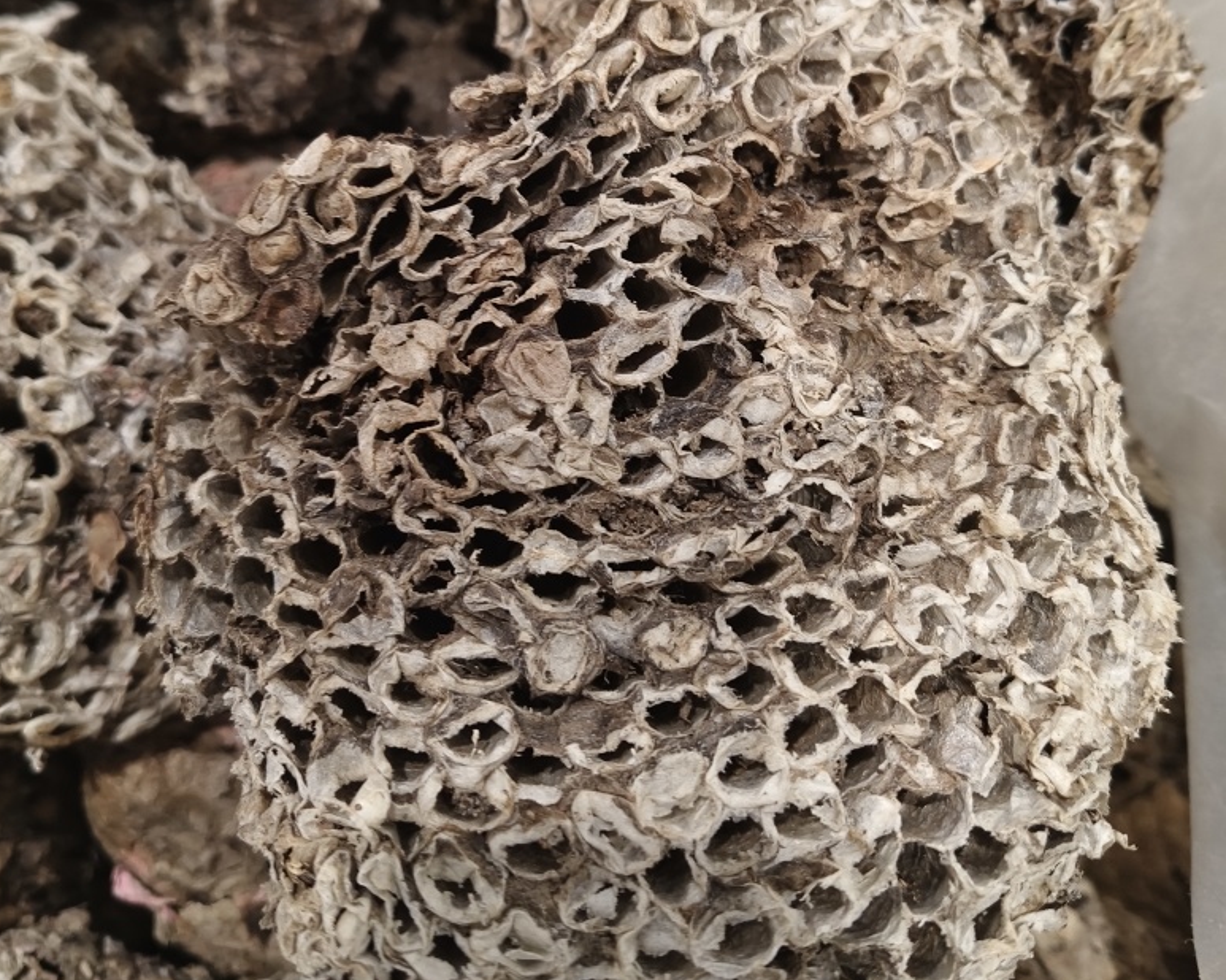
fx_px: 1125
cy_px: 351
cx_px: 595
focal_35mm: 31
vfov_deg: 46.6
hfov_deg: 57.2
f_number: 1.88
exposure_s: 1/50
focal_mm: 5.6
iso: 663
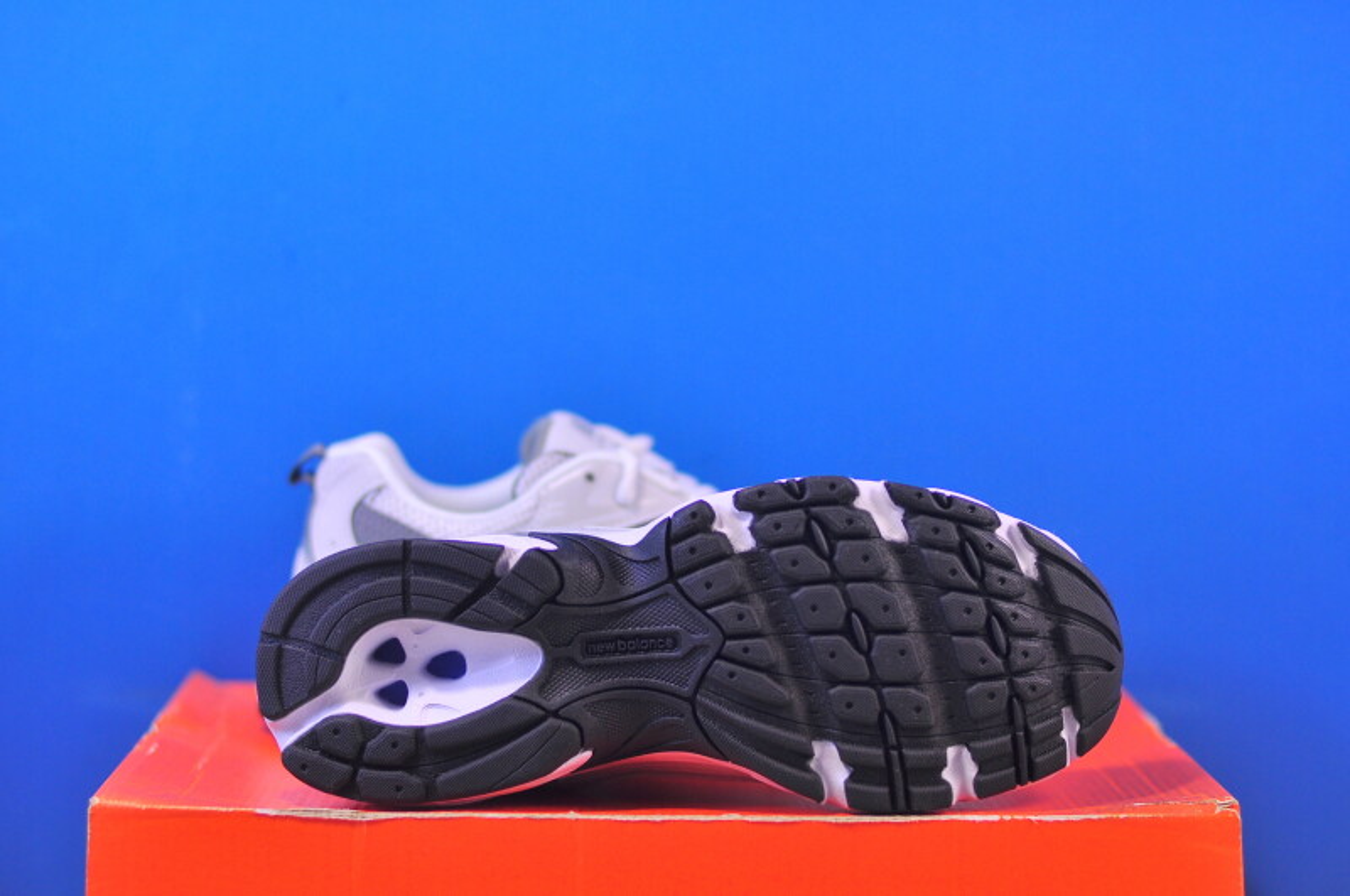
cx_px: 675
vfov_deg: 18.1
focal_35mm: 75
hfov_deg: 27.0
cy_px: 448
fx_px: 2808
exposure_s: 1/320
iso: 250
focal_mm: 50
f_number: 2.2
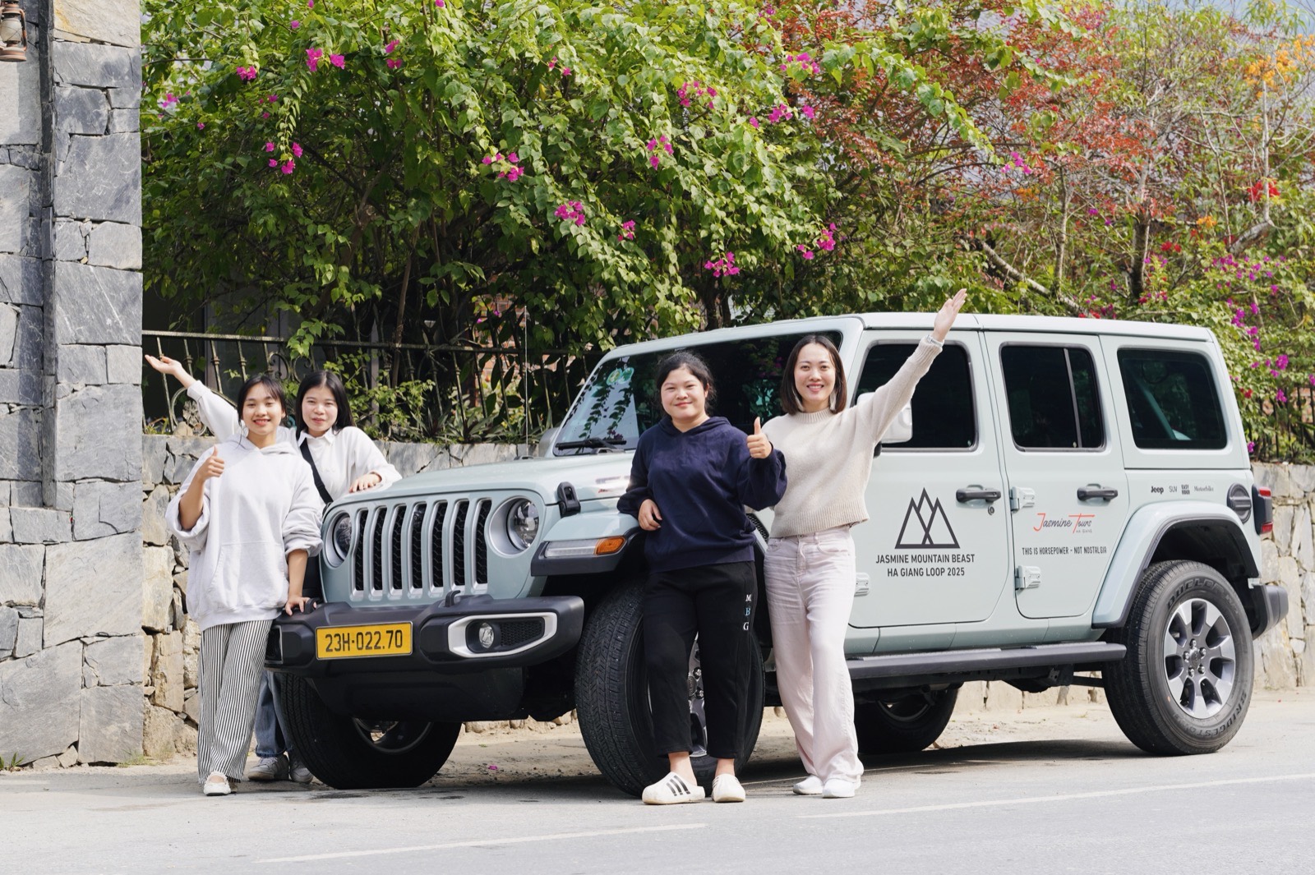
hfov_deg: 24.2
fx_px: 3067
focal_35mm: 84
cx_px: 658
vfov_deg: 16.2
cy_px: 438
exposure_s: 1/320
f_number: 4.5
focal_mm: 56
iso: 100
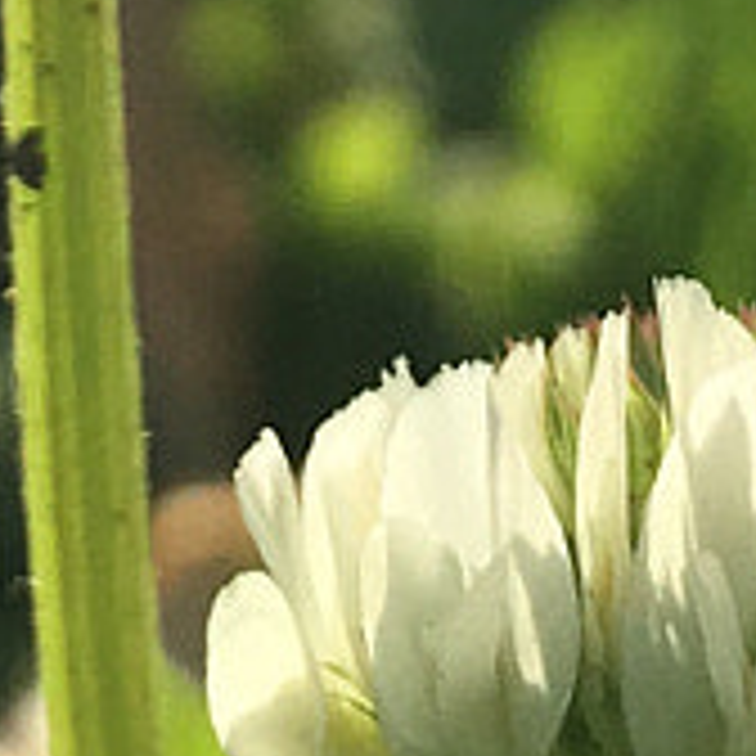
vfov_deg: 6.7
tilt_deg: -8.5
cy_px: -1224
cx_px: 279
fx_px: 6029
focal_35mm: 244
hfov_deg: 7.2
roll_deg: -1.7
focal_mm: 4.15
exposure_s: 1/1672
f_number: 2.2
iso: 25
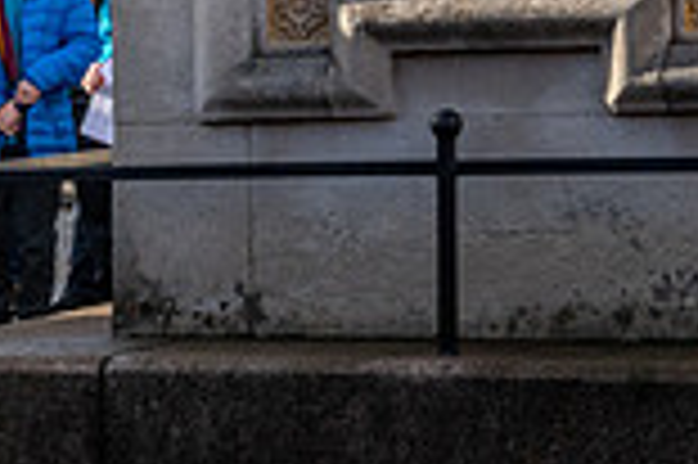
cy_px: 74
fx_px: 3544
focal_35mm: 183
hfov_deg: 10.9
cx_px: -243
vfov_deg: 7.5
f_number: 22
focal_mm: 48
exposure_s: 1/250
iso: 640
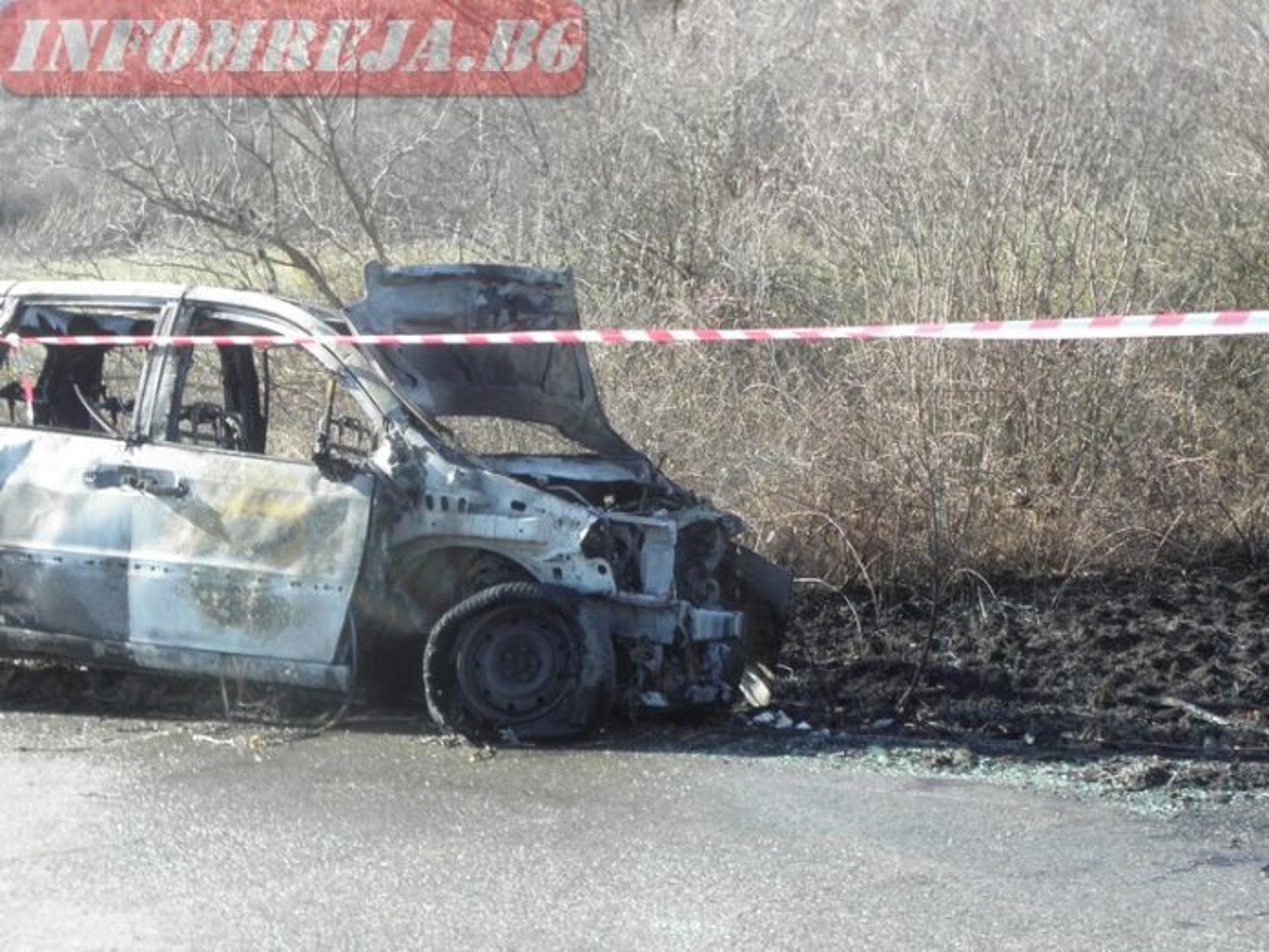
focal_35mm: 72
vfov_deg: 20.4
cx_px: 634
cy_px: 476
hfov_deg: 27.0
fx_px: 2639
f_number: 3.8
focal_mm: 12.97
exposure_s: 1/125
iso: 64
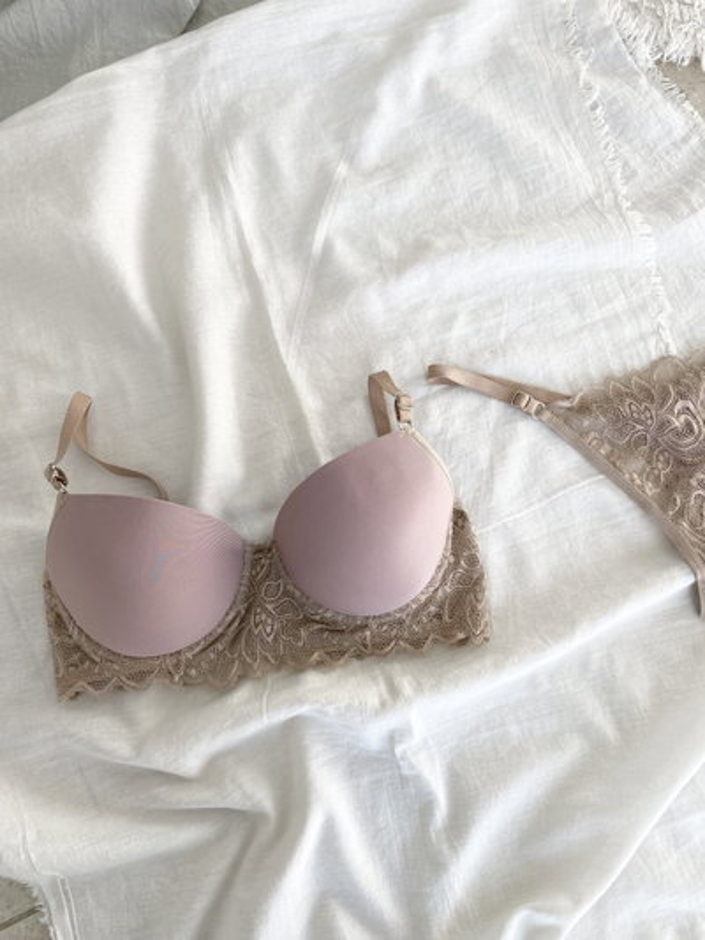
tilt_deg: -81.5
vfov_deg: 67.3
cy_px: 470
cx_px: 352
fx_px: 706
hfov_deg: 53.1
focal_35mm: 26
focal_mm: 4.25
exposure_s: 1/173
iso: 32
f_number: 1.8
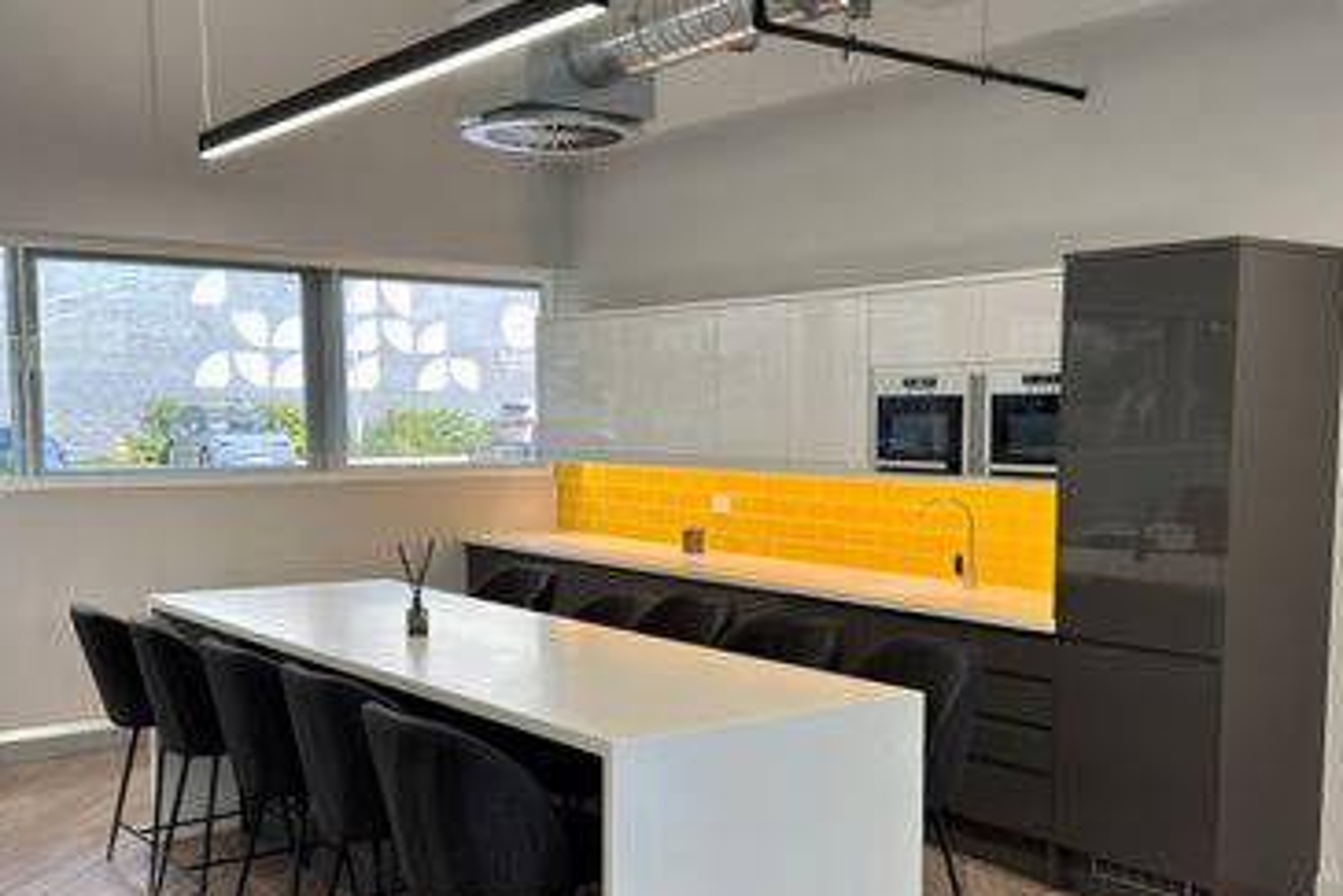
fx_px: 1493
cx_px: 697
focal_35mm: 40
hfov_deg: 48.4
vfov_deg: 33.3
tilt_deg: -5.5
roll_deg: -0.5
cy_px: 549
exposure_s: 1/108
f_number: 1.78
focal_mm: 6.76
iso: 100
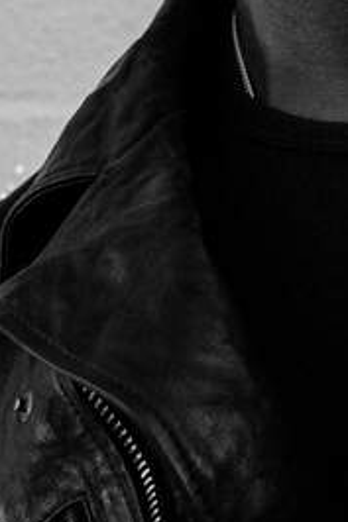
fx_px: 3049
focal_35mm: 210
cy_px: -400
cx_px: 454
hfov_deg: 6.5
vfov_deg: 9.4
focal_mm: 31
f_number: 4
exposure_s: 1/160
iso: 160
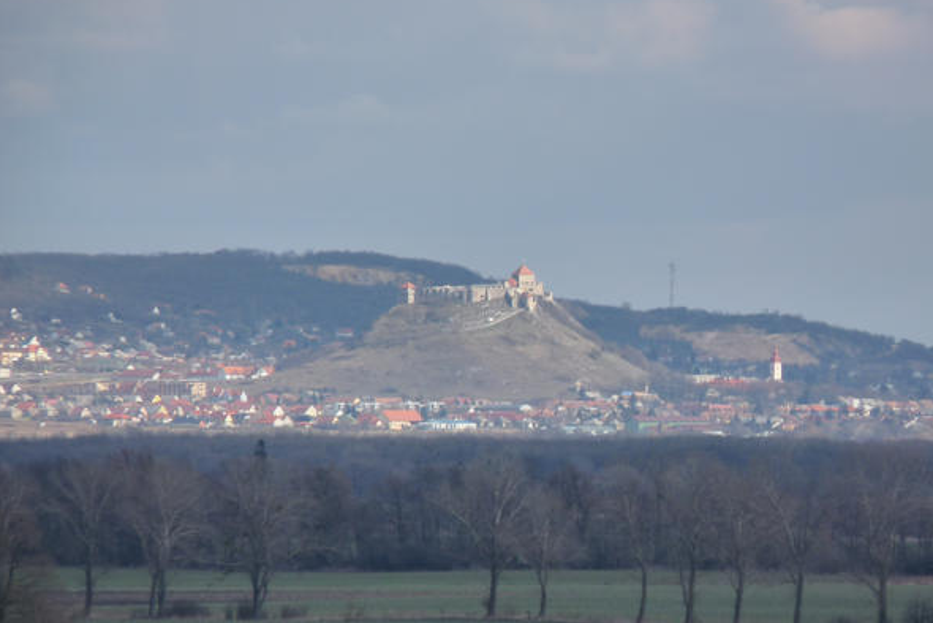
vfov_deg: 2.5
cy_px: 357
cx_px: 503
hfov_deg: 3.8
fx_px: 14209
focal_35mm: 548
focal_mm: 86.4
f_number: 5.6
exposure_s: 1/500
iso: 160
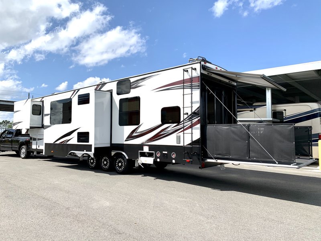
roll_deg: -1.0
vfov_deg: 53.1
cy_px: 120
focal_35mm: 26
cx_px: 160
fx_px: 241
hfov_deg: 67.3
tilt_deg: +4.6
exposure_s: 1/3650
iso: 25
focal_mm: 4.25
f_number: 1.8
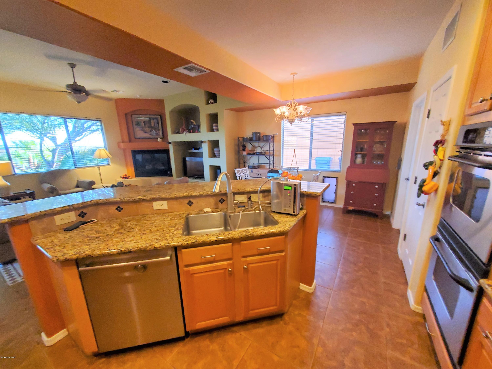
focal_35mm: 13
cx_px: 246
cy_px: 184
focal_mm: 1.8
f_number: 2.2
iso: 500
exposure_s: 1/39
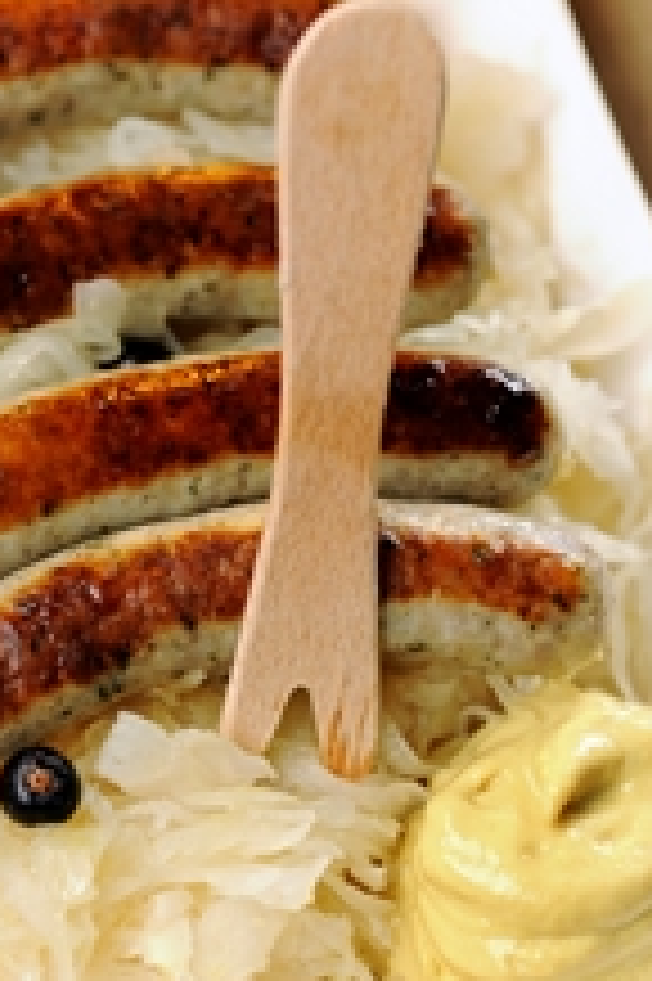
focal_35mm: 216
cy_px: 387
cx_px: 47
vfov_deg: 9.5
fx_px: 5877
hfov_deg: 6.3
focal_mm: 105
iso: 100
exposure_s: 1/8
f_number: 5.6
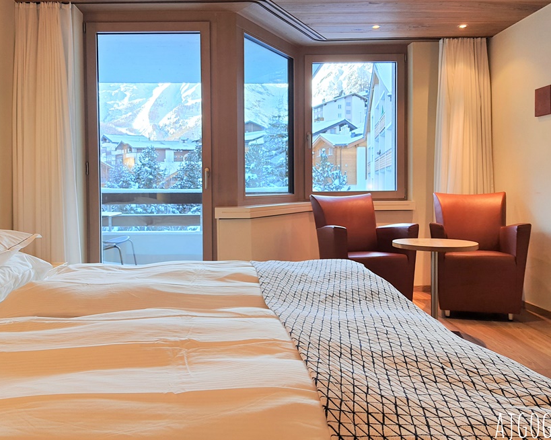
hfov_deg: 56.9
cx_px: 235
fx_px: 505
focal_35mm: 31
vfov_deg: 47.0
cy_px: 197
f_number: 1.7
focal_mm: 4.32
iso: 50
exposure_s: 1/101
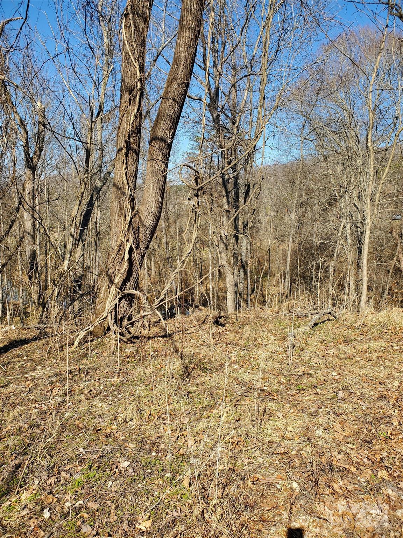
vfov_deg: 67.3
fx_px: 404
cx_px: 202
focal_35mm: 26
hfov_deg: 53.1
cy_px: 269
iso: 50
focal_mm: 4.3
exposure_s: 1/897
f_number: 2.4
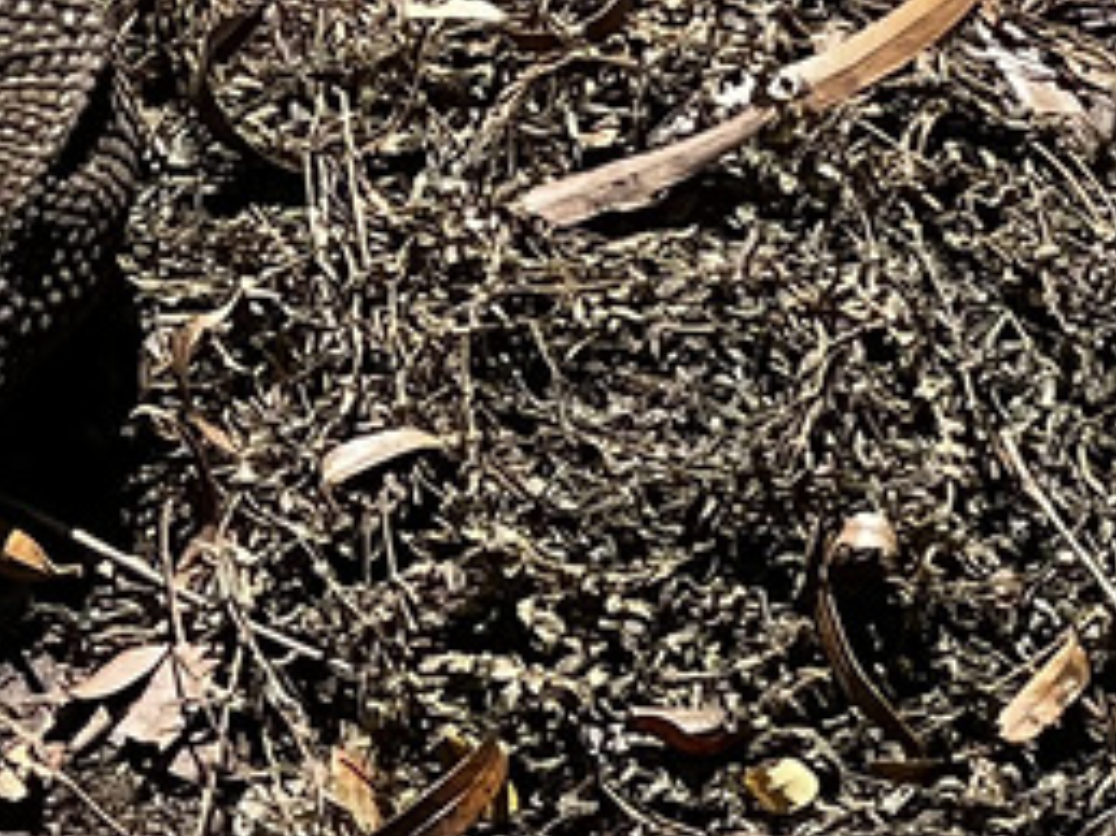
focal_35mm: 476
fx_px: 15339
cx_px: -310
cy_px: -565
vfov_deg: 3.1
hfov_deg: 4.2
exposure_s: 1/351
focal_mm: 9
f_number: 2.8
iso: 32
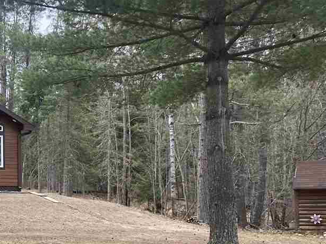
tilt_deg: +2.6
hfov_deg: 31.6
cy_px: 182
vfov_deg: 24.9
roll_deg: -0.2
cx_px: 31
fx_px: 546
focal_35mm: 58
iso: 80
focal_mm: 3.99
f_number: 1.8
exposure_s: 1/93
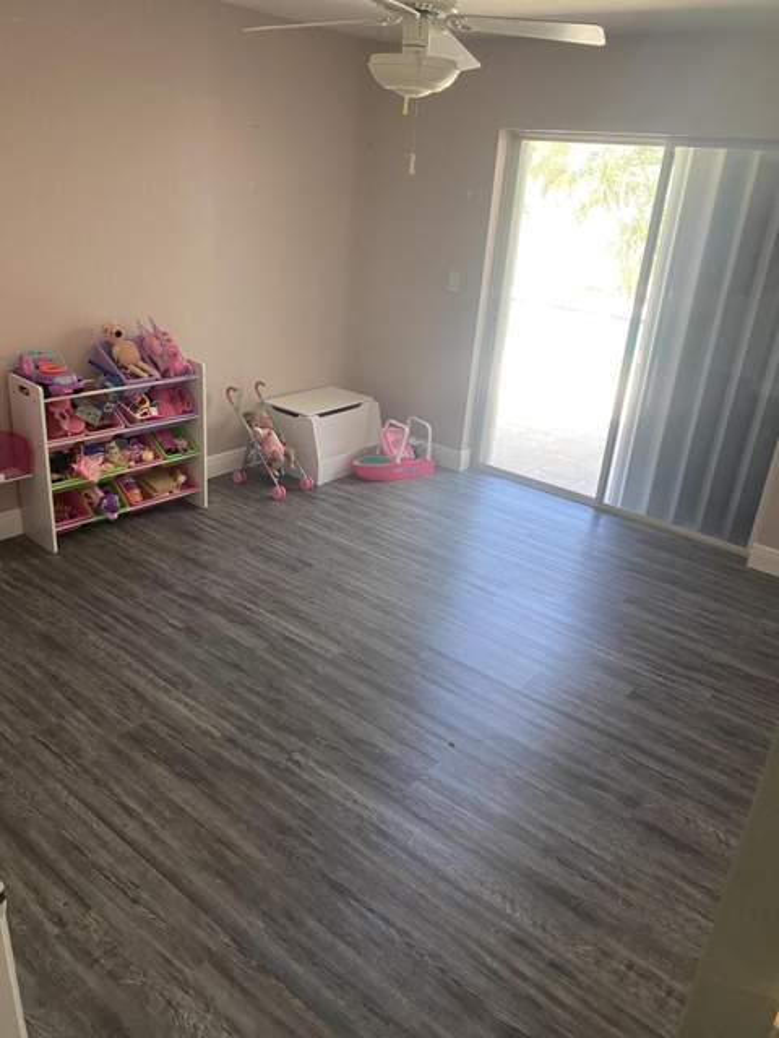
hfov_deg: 53.1
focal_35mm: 26
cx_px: 390
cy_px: 519
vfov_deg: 67.3
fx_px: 780
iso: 200
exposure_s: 1/60
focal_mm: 4.25
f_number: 1.8
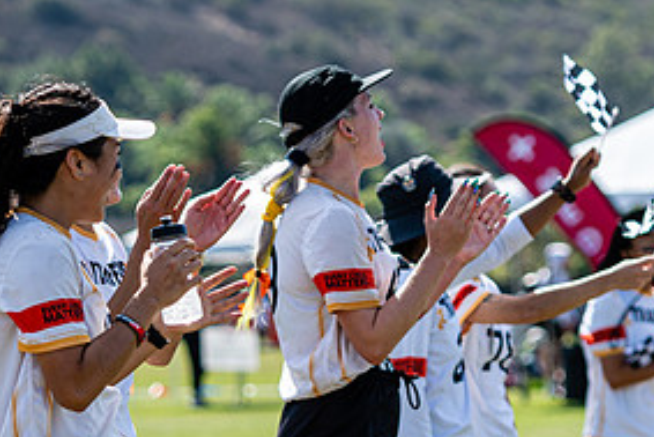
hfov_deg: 5.5
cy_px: 215
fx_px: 6743
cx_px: 148
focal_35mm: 371
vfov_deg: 3.7
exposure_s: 1/800
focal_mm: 102
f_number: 3.2
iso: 100
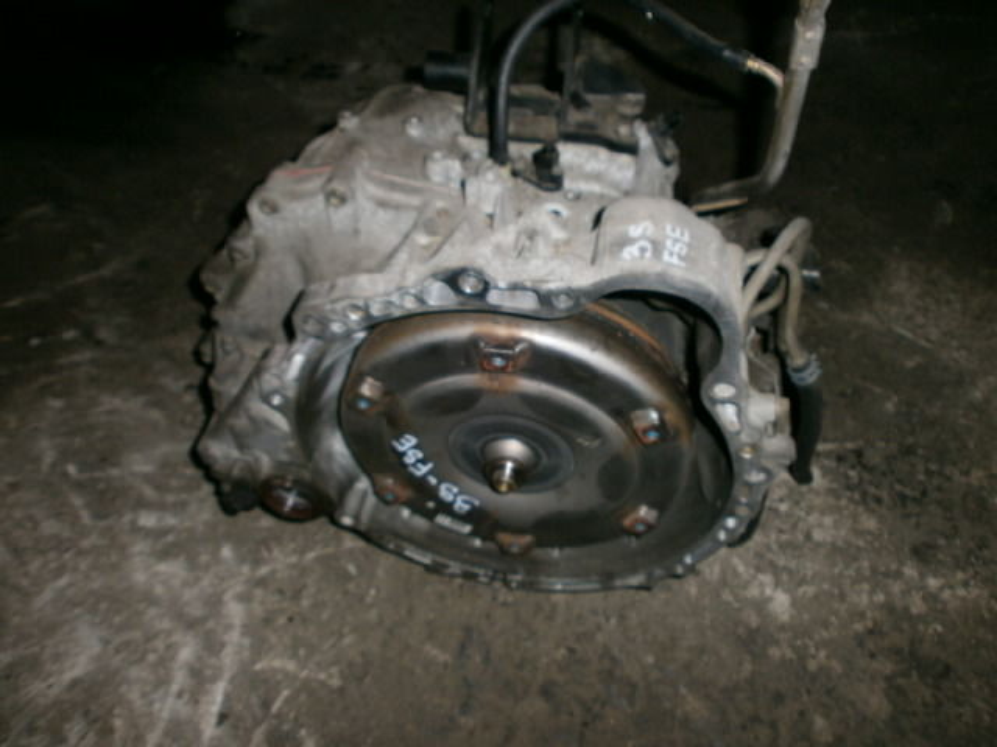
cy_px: 374
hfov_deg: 65.3
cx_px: 498
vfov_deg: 51.4
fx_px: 778
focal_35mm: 27
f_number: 2.9
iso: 125
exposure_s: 1/30
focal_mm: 4.8
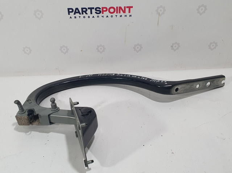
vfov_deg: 52.9
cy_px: 86
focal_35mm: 26
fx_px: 174
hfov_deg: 67.4
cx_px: 116
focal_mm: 4.32
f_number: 2.4
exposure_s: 1/100
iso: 160
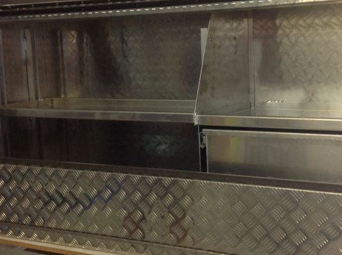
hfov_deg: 30.7
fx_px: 621
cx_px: 198
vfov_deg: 23.2
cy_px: 112
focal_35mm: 63
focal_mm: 4.28
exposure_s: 1/17
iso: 100
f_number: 2.4
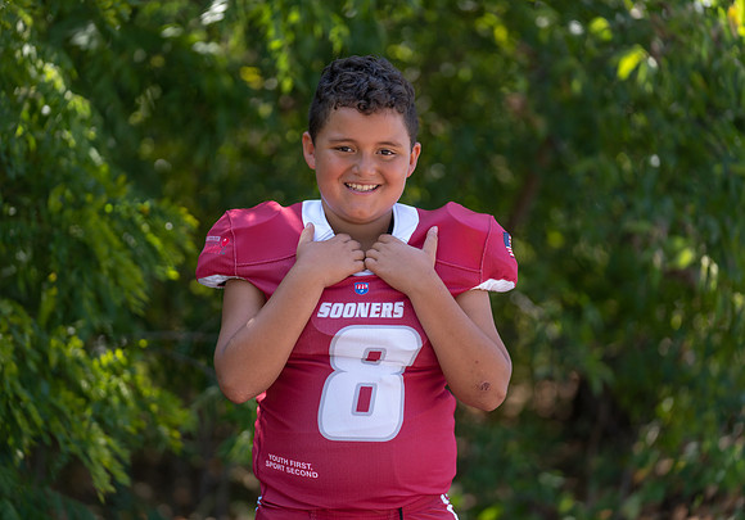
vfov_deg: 11.1
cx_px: 346
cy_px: 254
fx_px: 2682
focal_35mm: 128
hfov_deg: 15.8
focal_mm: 121
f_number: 2.8
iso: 80
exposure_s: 1/320
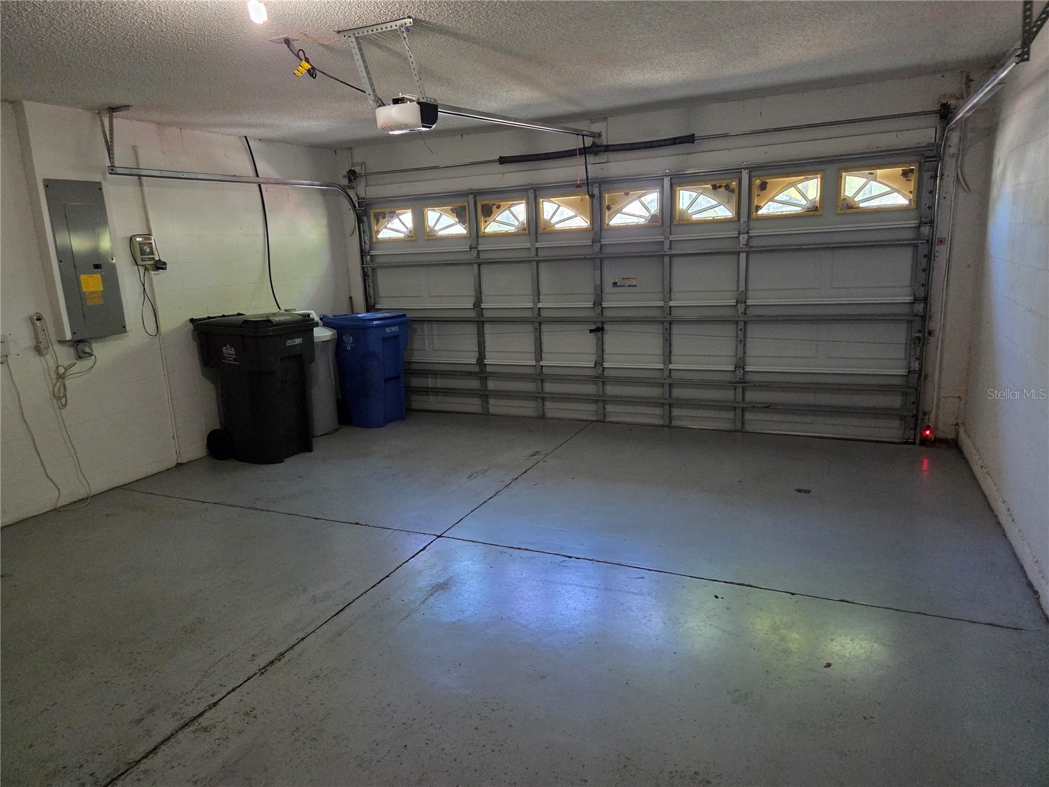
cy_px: 394
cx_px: 524
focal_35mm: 23
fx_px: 697
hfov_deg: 73.9
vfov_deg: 58.9
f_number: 1.8
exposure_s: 1/120
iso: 2000
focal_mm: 5.4
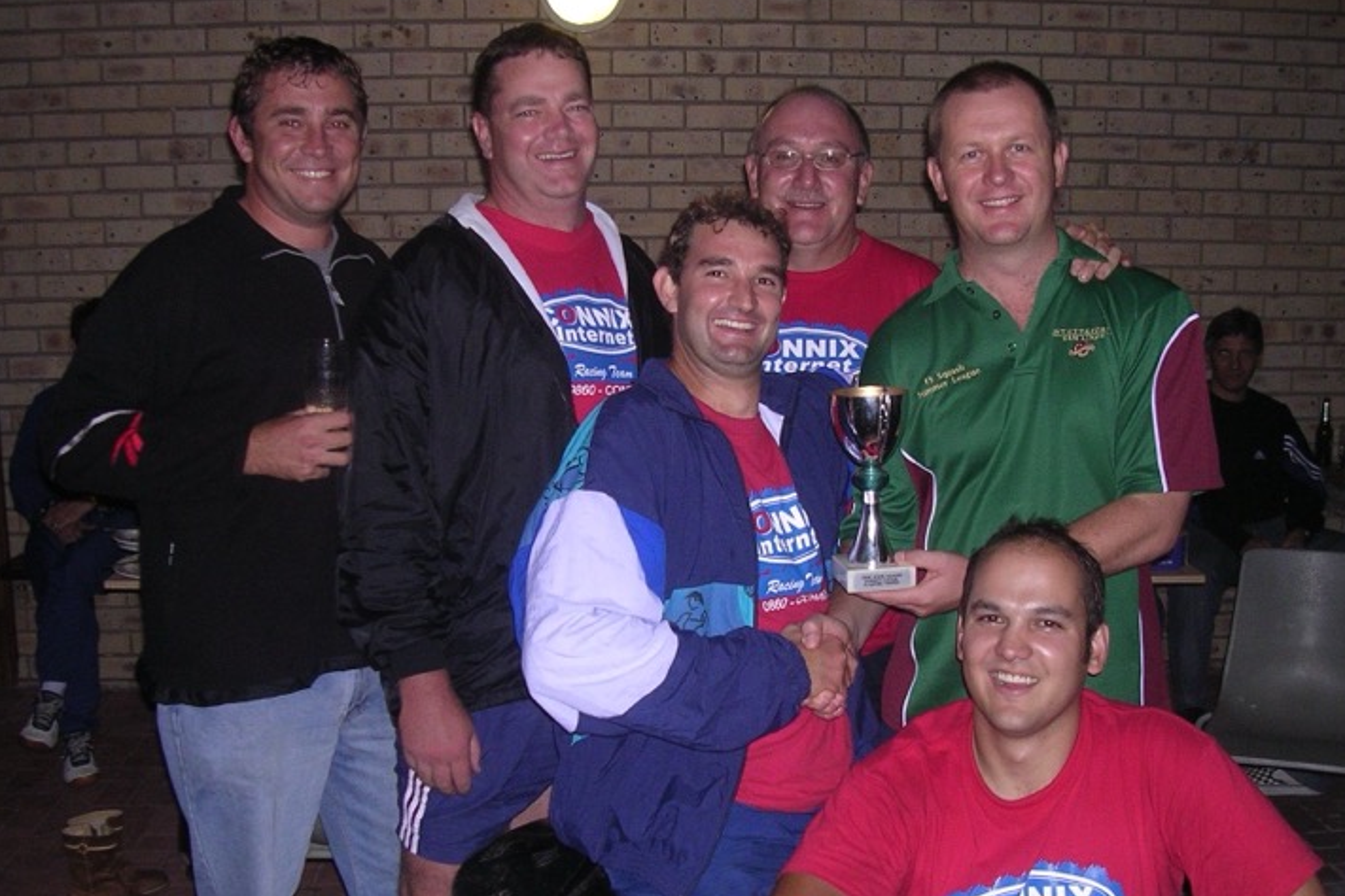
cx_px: 670
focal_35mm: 40
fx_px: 1494
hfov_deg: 48.5
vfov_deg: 33.4
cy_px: 471
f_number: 2.8
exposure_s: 1/60.1
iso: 246
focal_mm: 5.8
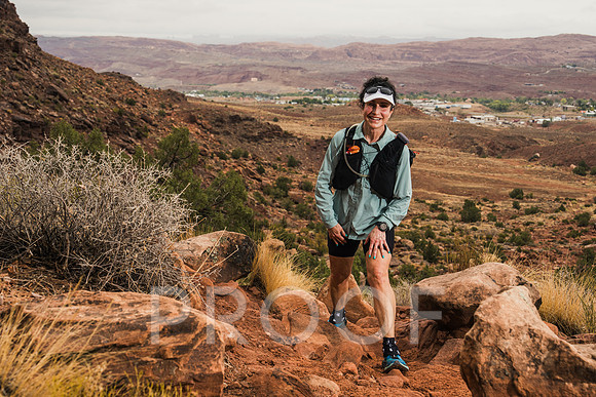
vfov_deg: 25.2
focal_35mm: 54
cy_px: 198
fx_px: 890
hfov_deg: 37.0
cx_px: 298
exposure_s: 1/320
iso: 200
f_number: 6.3
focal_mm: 51
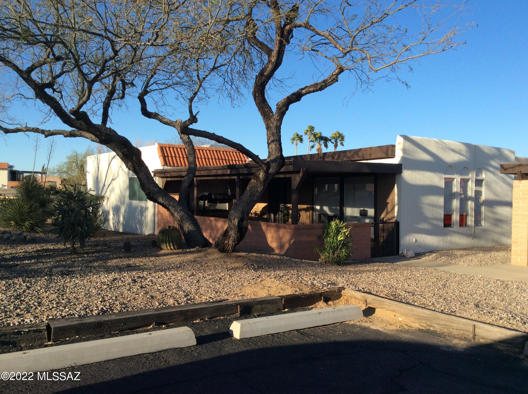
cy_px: 197
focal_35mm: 32
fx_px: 487
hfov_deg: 56.9
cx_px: 264
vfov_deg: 44.1
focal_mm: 3.3
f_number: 2.4
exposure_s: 1/923
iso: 32
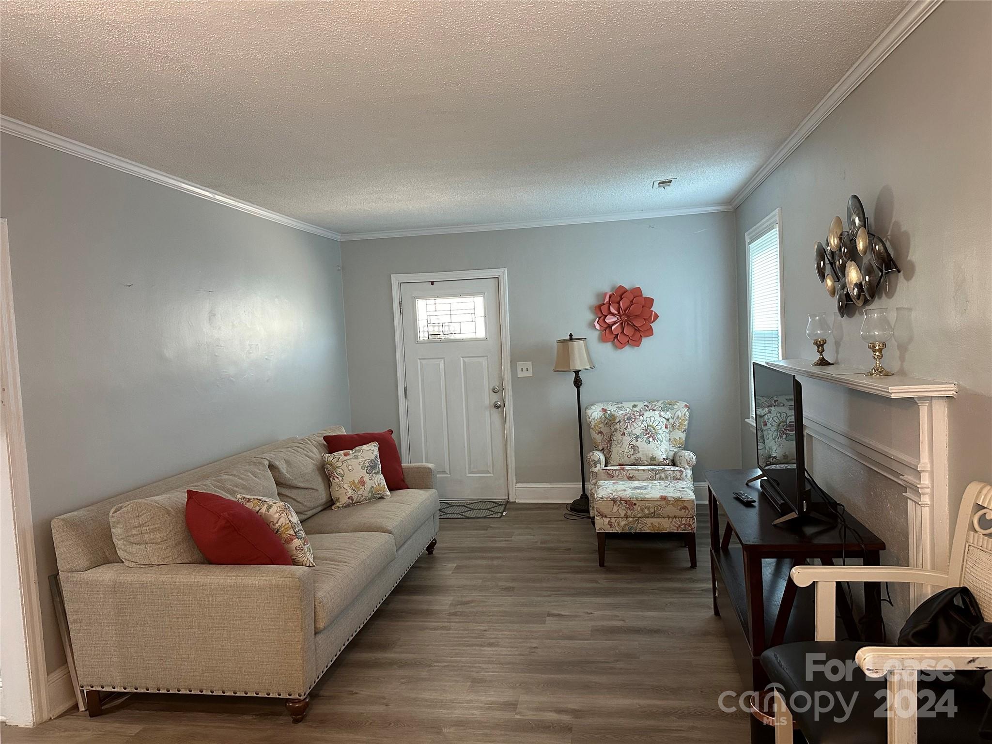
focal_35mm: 24
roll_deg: +2.7
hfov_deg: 71.6
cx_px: 496
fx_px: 688
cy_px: 372
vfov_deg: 56.8
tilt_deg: -4.3
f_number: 1.78
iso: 400
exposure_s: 1/60
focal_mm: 6.86
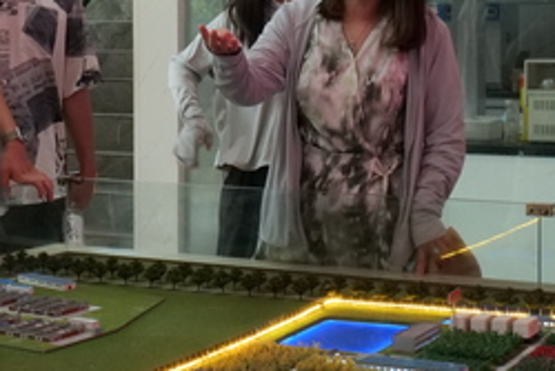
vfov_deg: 14.2
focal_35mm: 96
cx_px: 129
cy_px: 74
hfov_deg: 21.0
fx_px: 1481
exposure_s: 1/60
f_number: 14
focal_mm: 30
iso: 5000
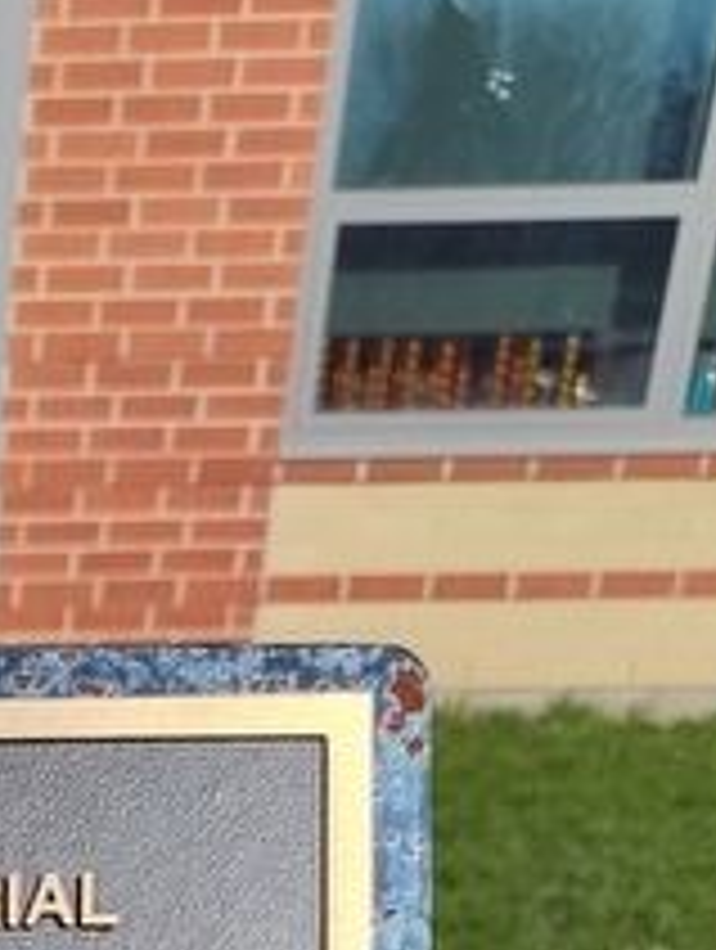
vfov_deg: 18.0
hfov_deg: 15.0
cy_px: 1706
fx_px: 2392
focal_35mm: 87
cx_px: -531
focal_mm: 5.56
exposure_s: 1/2529
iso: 100
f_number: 1.8
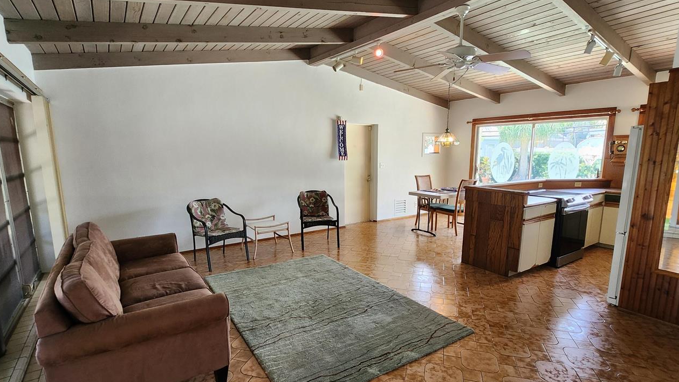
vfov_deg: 60.9
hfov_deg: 92.7
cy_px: 209
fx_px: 324
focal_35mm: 18
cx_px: 340
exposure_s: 1/60
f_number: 2.2
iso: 100
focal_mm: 1.74
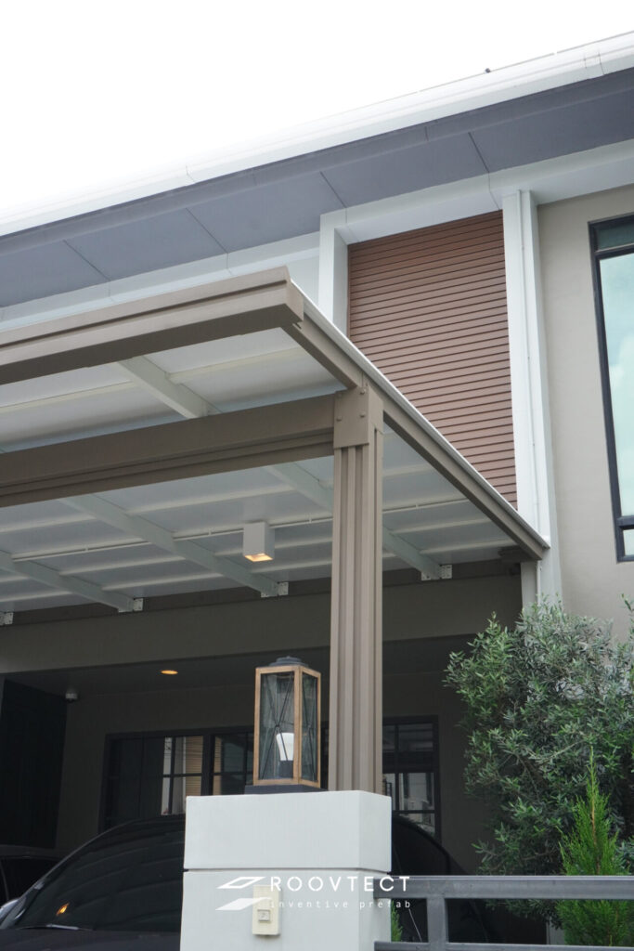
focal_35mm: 42
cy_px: 476
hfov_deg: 31.9
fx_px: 1109
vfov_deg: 46.4
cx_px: 317
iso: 800
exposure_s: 1/200
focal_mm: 28
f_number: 14
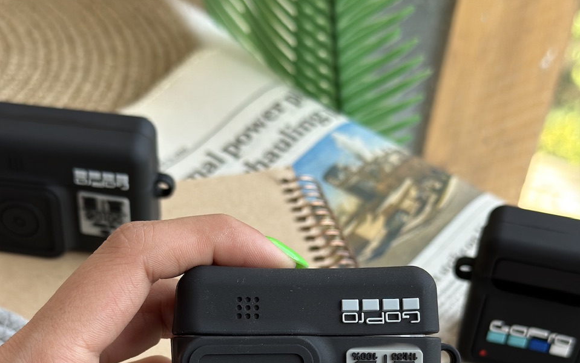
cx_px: 290
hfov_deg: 30.2
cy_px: 338
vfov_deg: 18.8
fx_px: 1075
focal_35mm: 68
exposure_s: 1/411
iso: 80
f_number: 1.78
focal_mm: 6.86
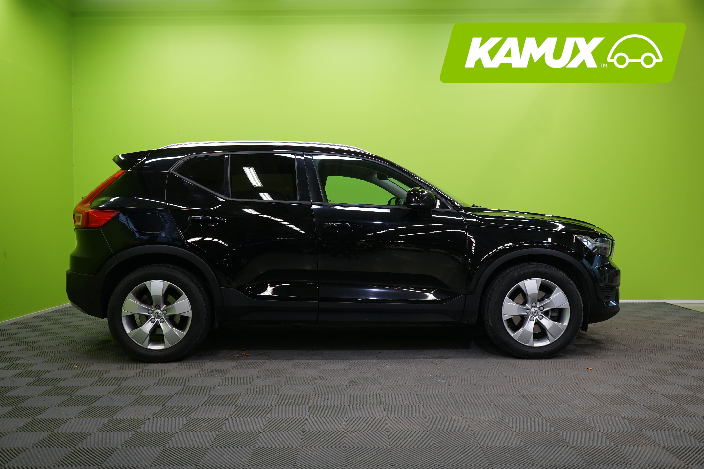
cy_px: 234
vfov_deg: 43.6
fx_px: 587
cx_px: 352
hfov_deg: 61.9
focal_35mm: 30
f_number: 5.6
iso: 400
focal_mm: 30
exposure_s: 1/25
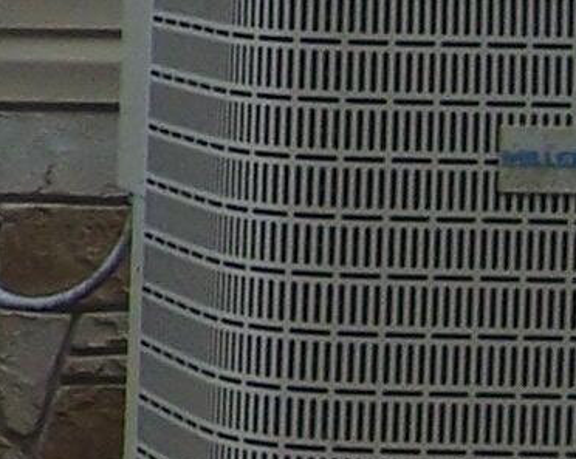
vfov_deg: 6.0
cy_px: -216
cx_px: -1281
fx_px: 4378
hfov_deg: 6.7
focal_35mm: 257
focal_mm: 6.3
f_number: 2.8
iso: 80
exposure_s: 1/350
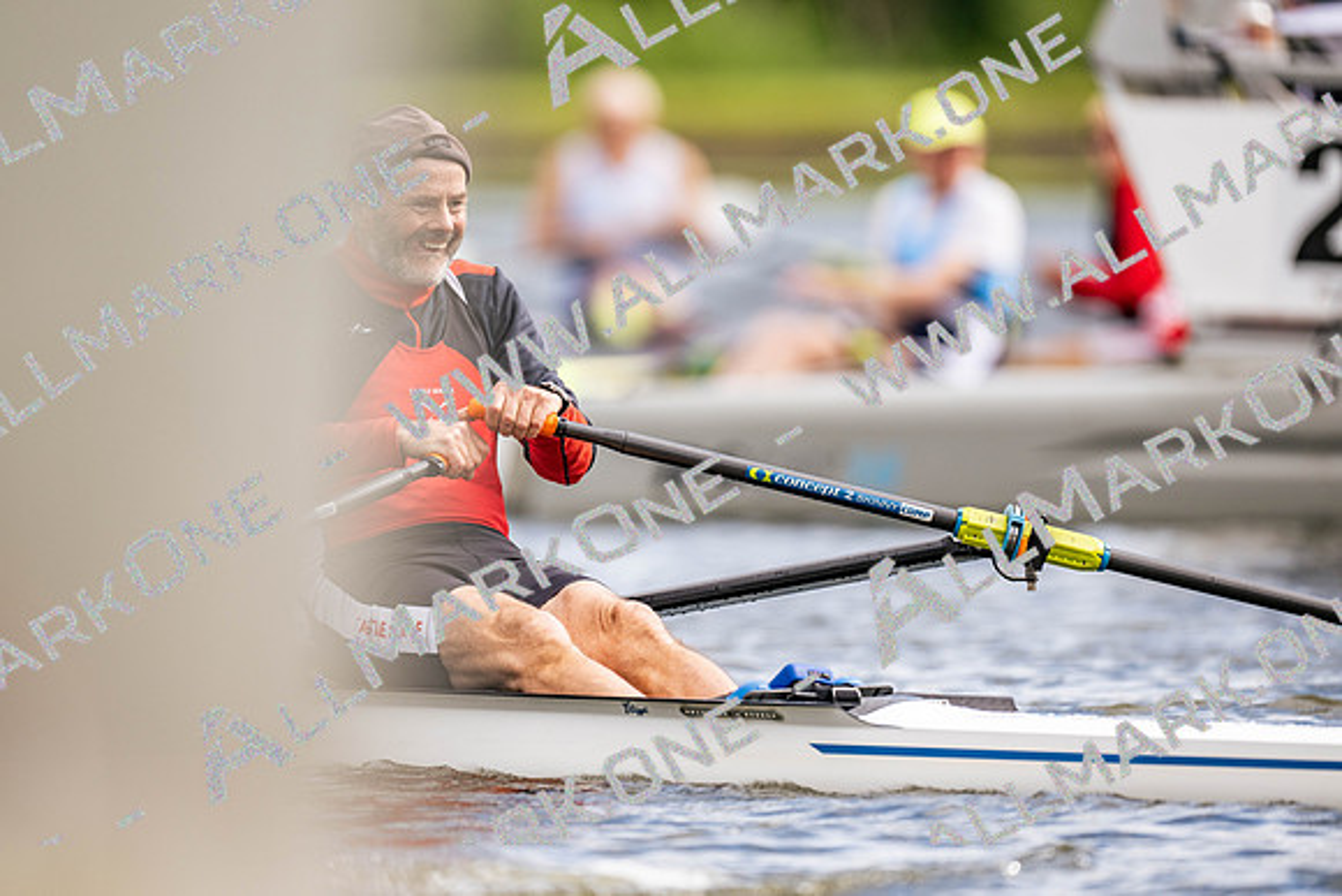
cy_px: 448
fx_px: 22371
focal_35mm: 600
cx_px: 671
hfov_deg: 3.4
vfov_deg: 2.3
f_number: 4
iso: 280
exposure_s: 1/2500
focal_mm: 600
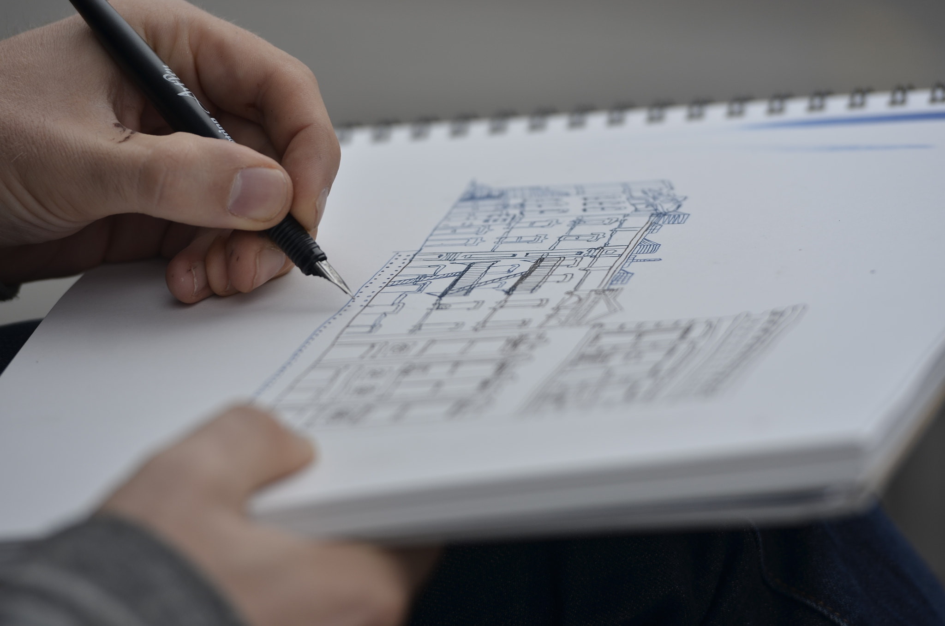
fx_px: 7858
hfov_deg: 6.9
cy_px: 313
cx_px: 472
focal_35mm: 300
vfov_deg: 4.6
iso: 100
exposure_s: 1/160
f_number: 3.2
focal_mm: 200
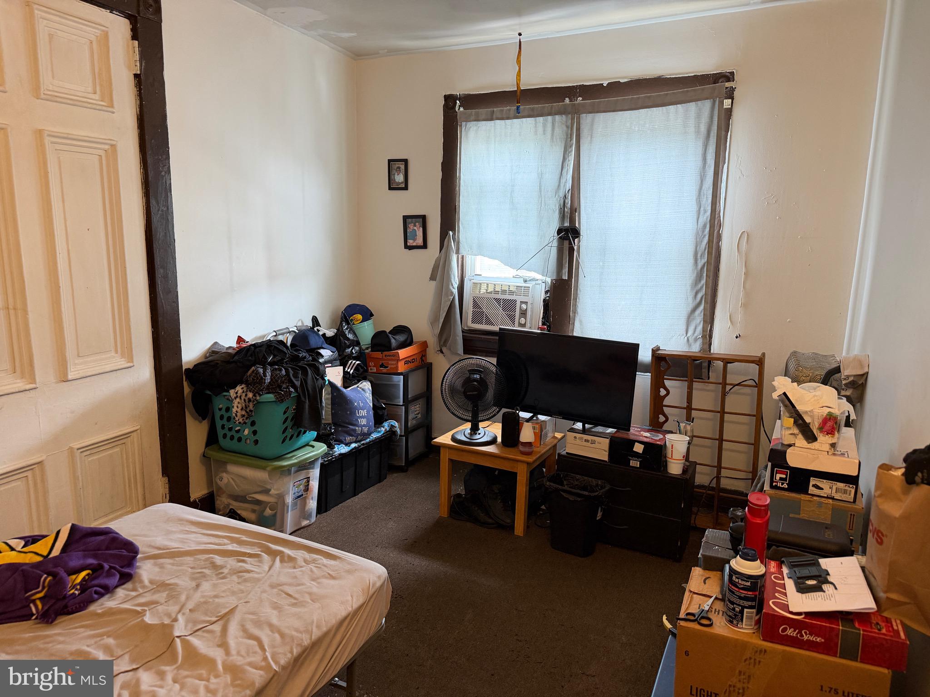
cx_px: 465
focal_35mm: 24
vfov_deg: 56.8
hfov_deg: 71.6
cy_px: 348
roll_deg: +0.1
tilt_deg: -9.8
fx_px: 645
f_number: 1.78
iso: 320
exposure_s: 1/60
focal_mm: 6.76
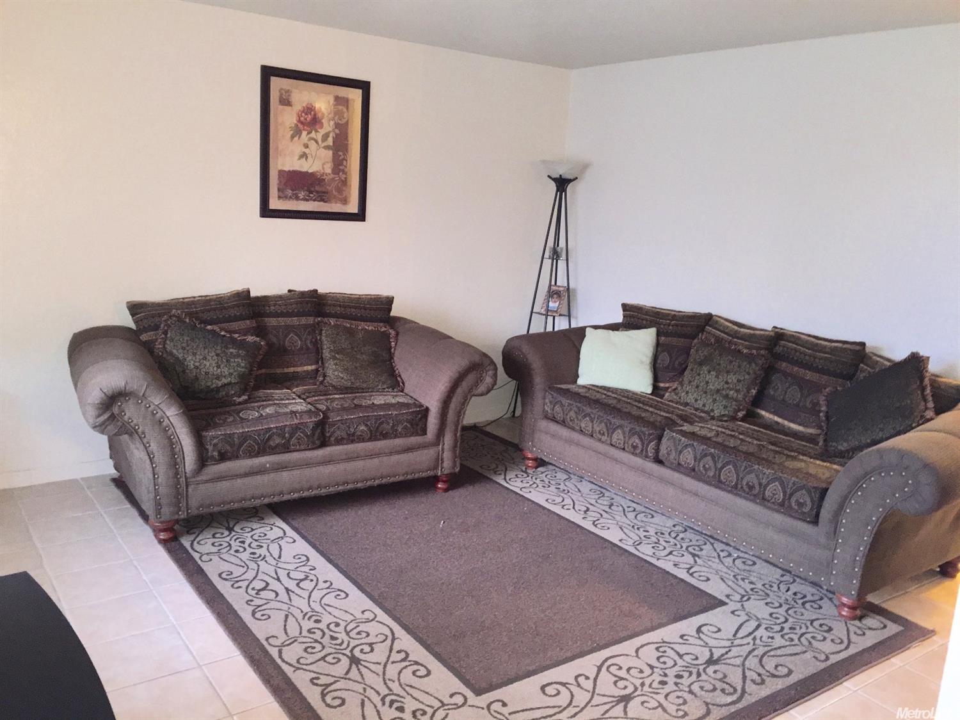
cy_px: 360
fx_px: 804
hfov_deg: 61.7
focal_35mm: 29
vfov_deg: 48.2
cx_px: 480
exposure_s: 1/16
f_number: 2.2
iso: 160
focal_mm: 4.15
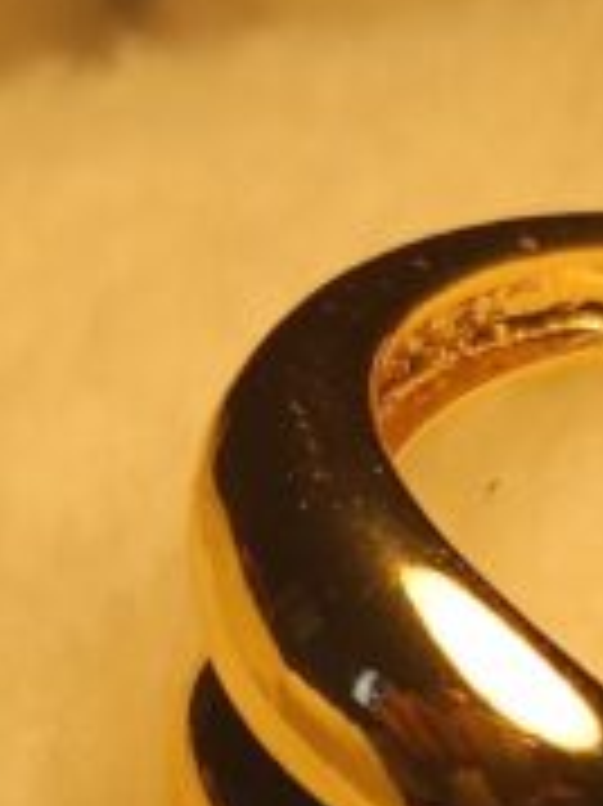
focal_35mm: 173
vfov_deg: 11.2
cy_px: 1042
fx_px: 4023
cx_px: 886
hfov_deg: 8.4
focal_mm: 3.98
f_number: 1.8
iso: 50
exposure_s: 1/126
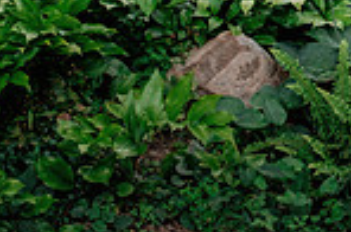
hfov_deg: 11.6
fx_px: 1683
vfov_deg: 7.7
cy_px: -141
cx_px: 455
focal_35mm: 173
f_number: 2.8
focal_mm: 29.2
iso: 400
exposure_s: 1/125
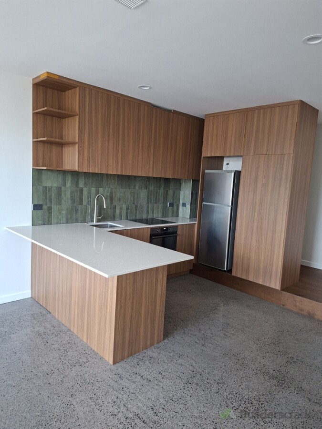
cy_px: 214
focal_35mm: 23
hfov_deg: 58.9
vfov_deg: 73.9
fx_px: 285
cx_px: 161
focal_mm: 5.54
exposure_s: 1/100
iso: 200
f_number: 1.8
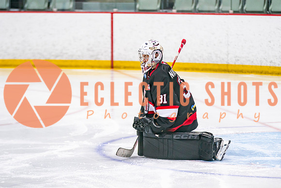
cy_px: 107
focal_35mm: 201
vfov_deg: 6.8
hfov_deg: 10.2
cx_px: 157
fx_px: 1569
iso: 1000
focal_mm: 135
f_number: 2.8
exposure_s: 1/640
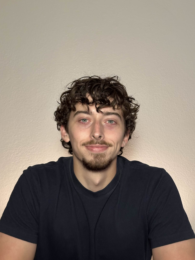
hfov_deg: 30.3
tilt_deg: -0.3
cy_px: 130
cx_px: 98
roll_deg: -0.6
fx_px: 361
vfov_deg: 39.7
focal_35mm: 48
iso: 500
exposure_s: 1/30
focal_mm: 6.86
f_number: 1.78
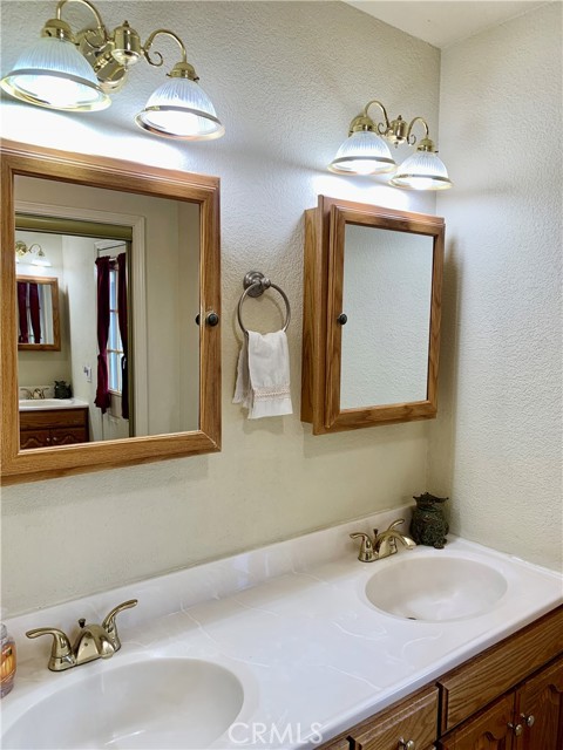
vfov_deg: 67.3
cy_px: 375
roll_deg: -1.0
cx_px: 282
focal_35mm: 26
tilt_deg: -4.0
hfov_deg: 53.1
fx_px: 564
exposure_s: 1/120
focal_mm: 4.25
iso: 40
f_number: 1.8
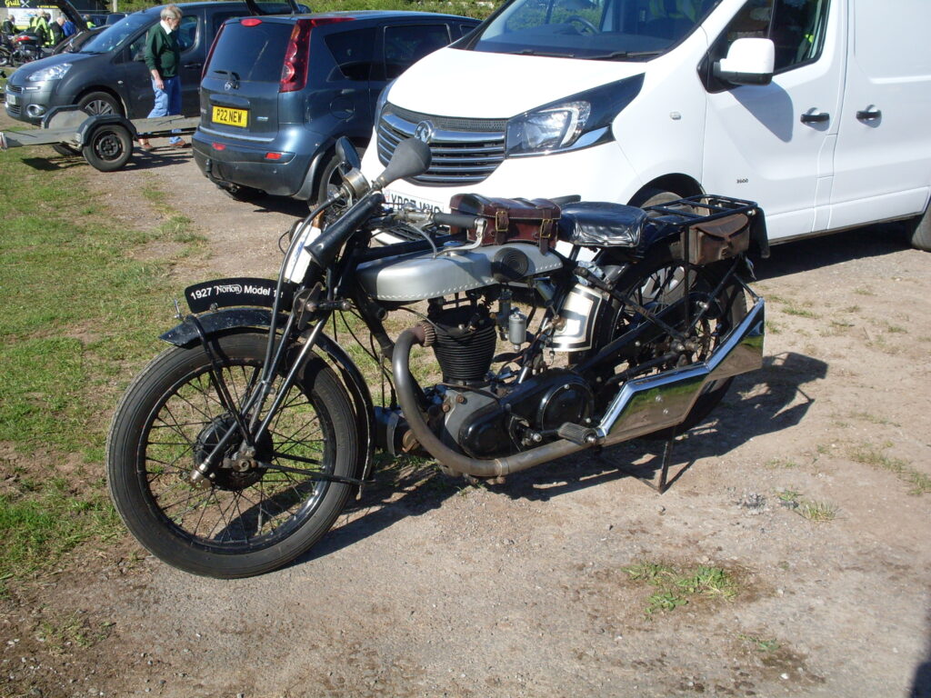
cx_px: 466
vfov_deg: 37.7
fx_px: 1022
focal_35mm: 38
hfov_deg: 49.0
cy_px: 349
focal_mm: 6.3
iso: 80
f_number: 8.4
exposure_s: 1/180
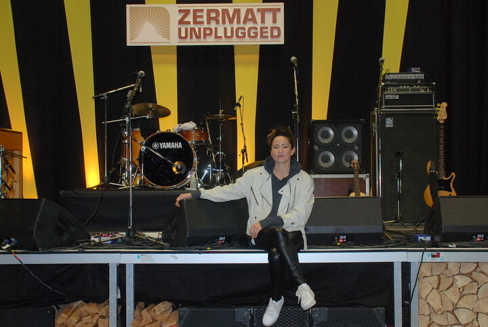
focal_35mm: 39
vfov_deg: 34.3
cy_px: 164
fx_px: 530
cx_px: 244
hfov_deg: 49.5
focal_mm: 26
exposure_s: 1/60
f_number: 4
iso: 320
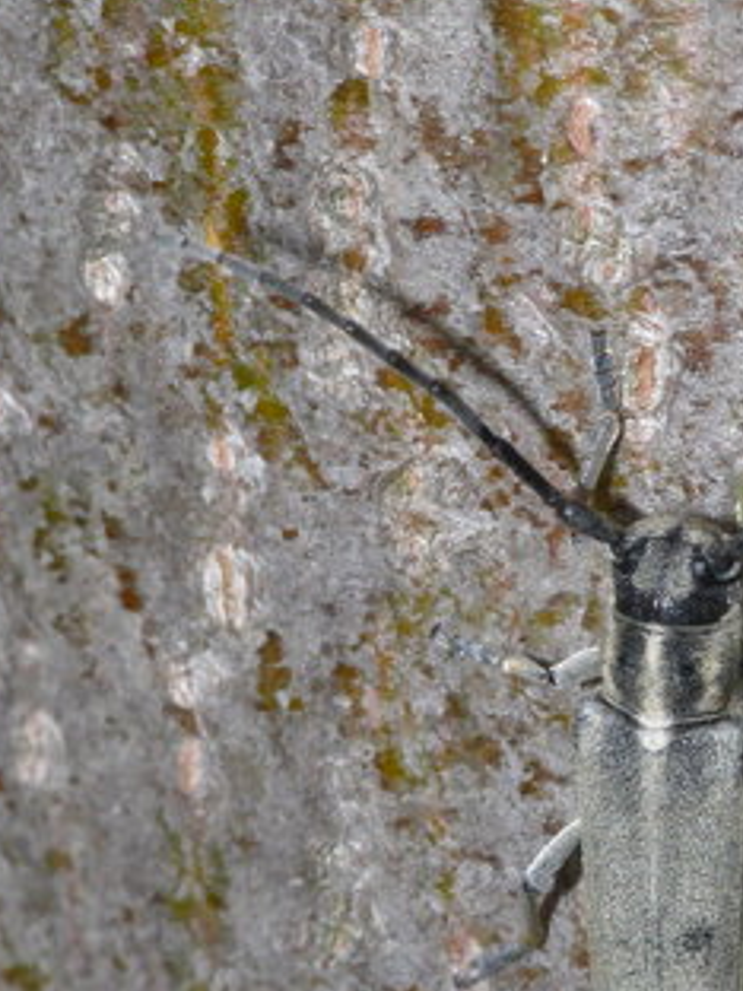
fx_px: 11905
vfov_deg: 4.8
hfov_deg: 3.6
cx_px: 562
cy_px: 765
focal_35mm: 416
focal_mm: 43
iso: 200
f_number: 11
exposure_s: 1/160
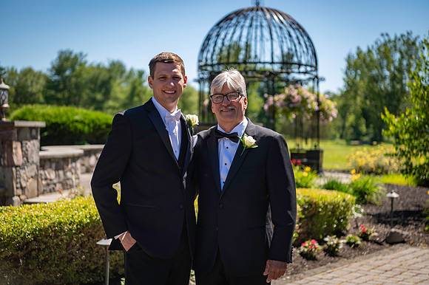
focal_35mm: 70
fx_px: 834
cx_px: 214
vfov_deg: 19.4
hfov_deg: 28.9
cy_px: 142
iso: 100
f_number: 3.2
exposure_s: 1/2500
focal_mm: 70
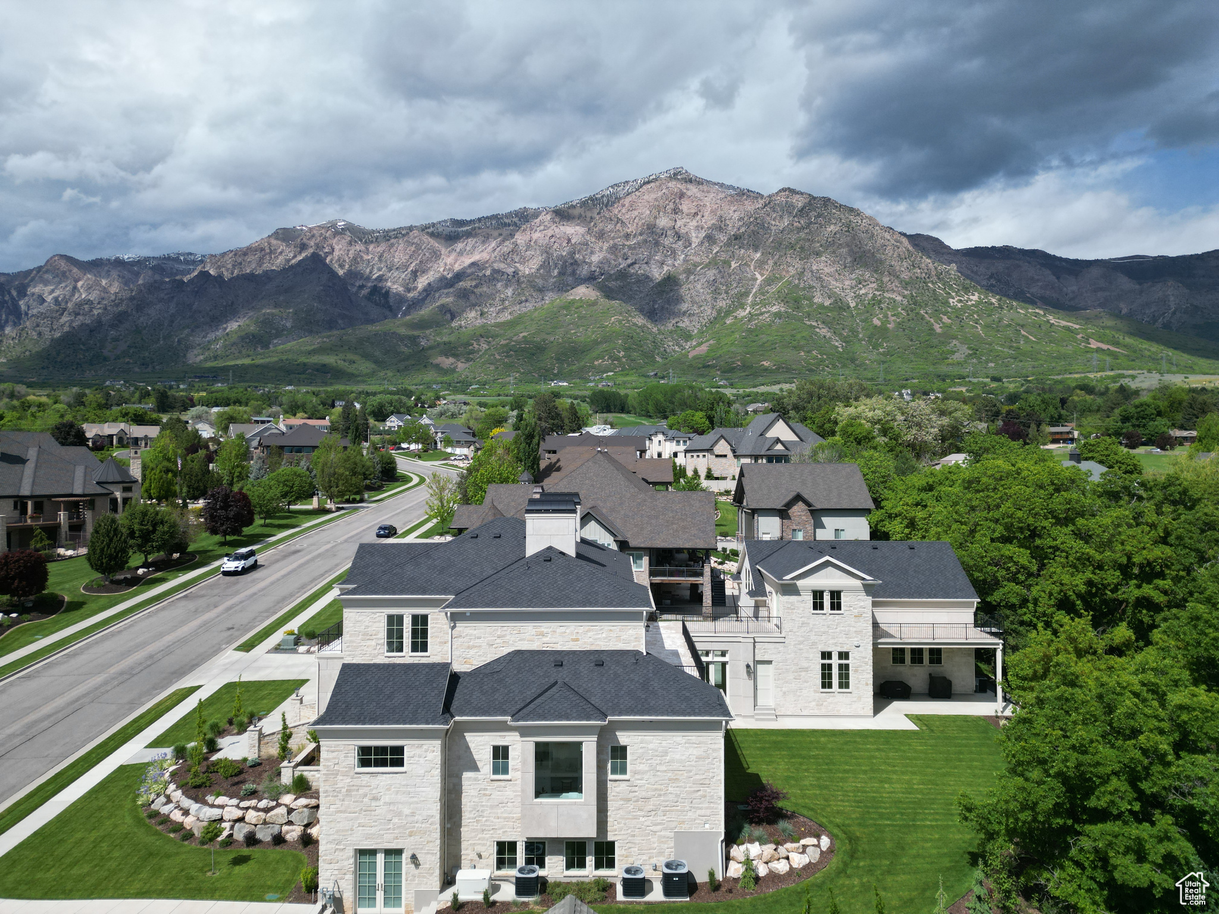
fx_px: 845
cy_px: 457
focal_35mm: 24
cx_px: 610
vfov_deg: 56.8
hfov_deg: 71.6
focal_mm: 6.72
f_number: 1.7
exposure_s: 1/5000
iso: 130
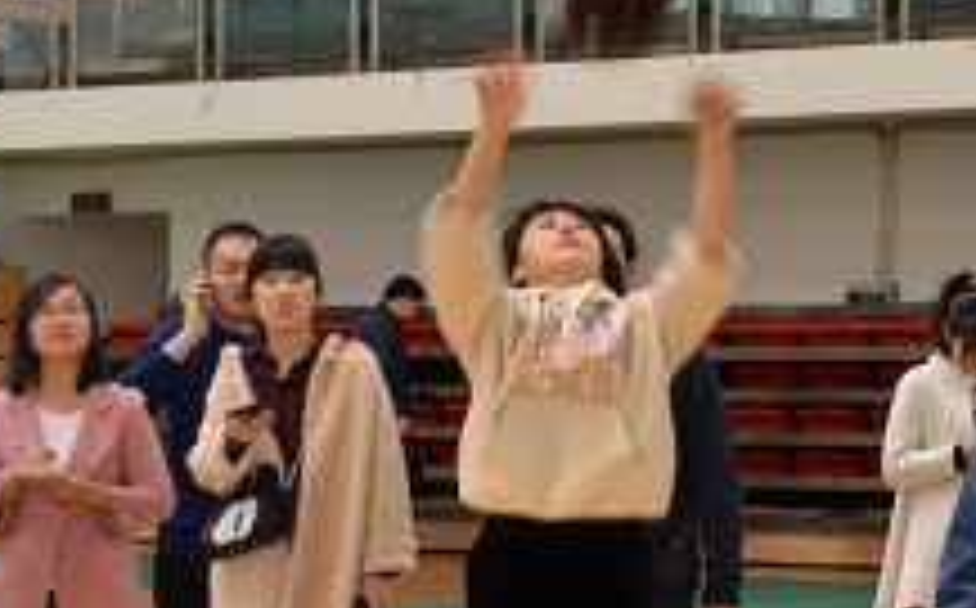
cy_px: 207
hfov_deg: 15.0
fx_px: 3701
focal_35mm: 139
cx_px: 702
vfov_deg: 9.4
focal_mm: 35
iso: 800
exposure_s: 1/60
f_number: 4.5
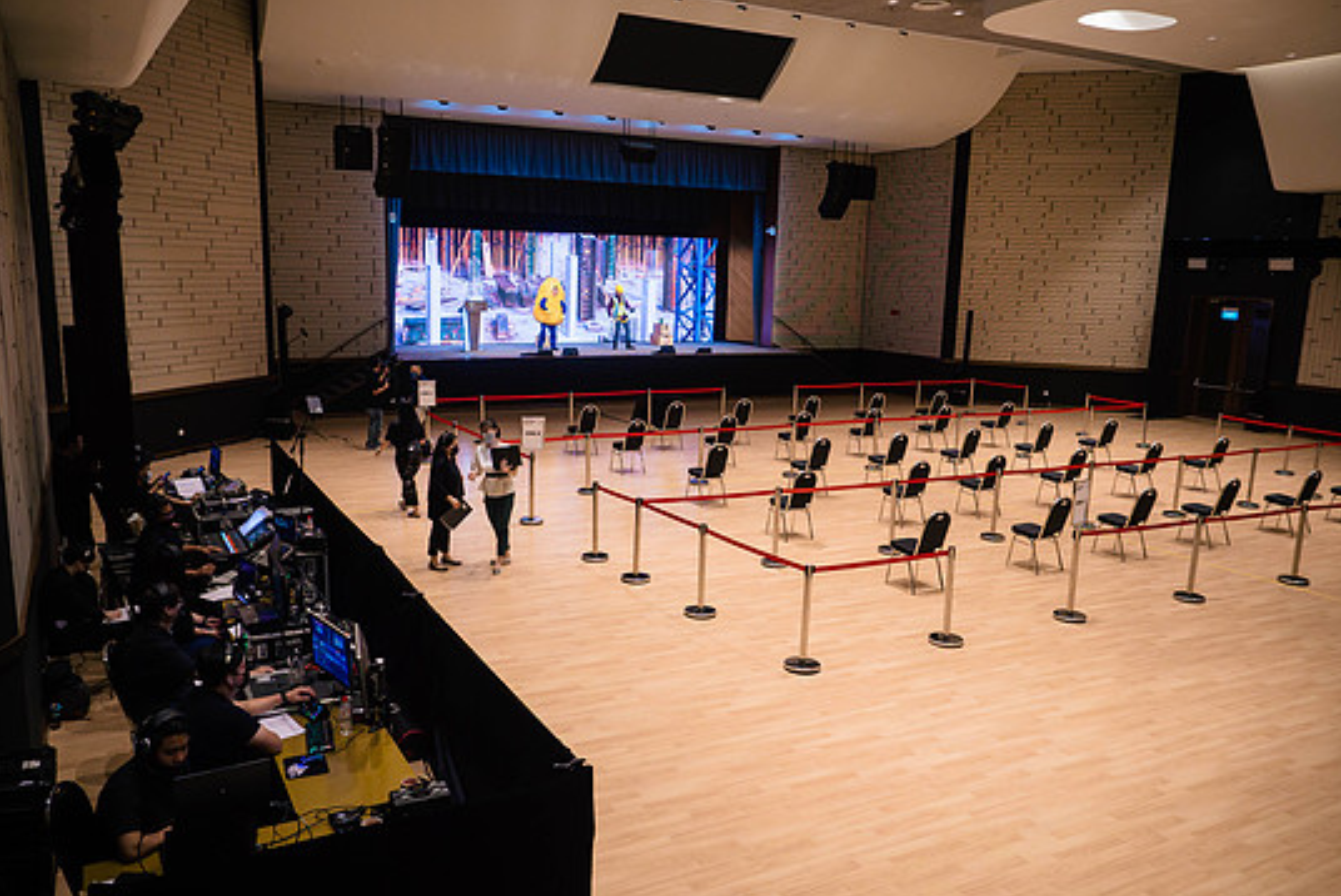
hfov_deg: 67.3
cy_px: 479
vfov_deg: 47.9
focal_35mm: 27
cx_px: 635
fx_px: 1006
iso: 640
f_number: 2.8
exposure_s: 1/100
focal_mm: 12
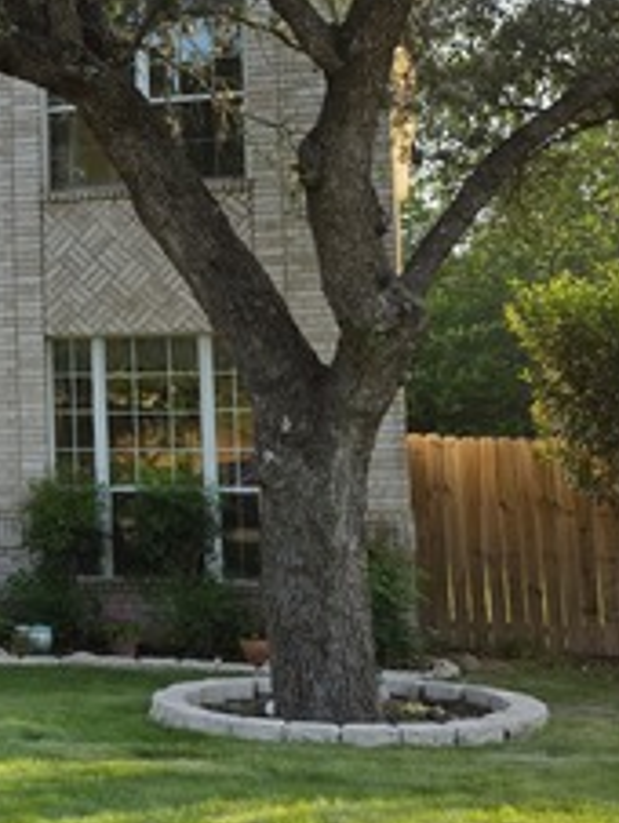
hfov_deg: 20.9
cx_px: -149
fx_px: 1547
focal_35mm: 65
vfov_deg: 29.6
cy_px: 273
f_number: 1.7
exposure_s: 1/359
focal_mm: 6.3
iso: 32
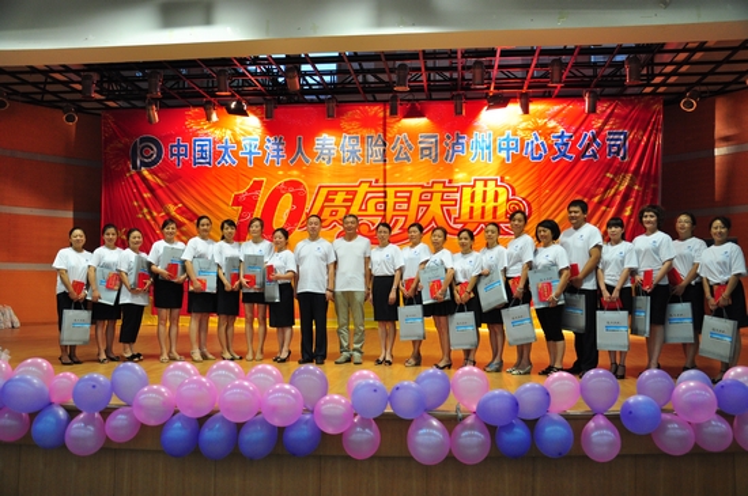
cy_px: 248
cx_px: 374
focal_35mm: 32
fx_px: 654
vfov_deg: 41.6
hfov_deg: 59.6
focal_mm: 21
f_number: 3.8
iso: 720
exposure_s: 1/40
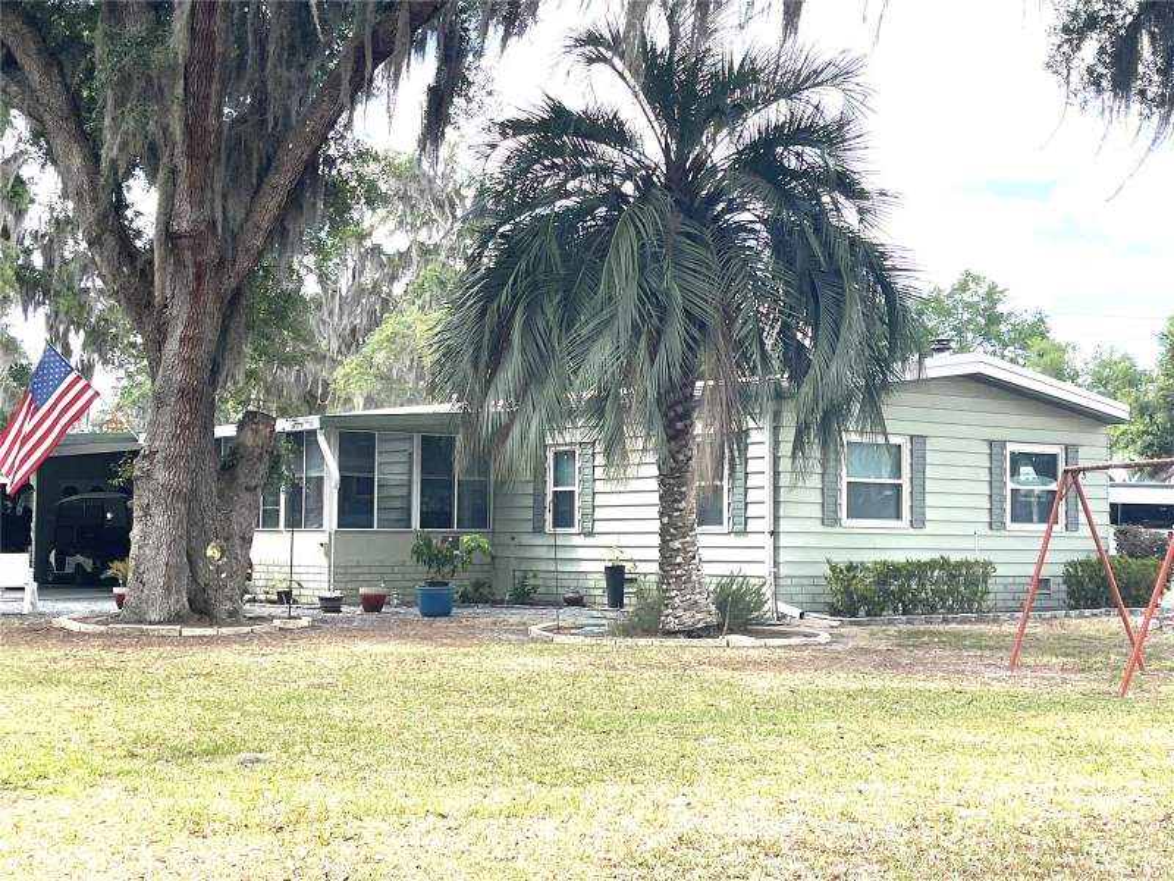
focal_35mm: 52
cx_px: 587
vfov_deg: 28.0
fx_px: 1764
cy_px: 440
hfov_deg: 36.8
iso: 32
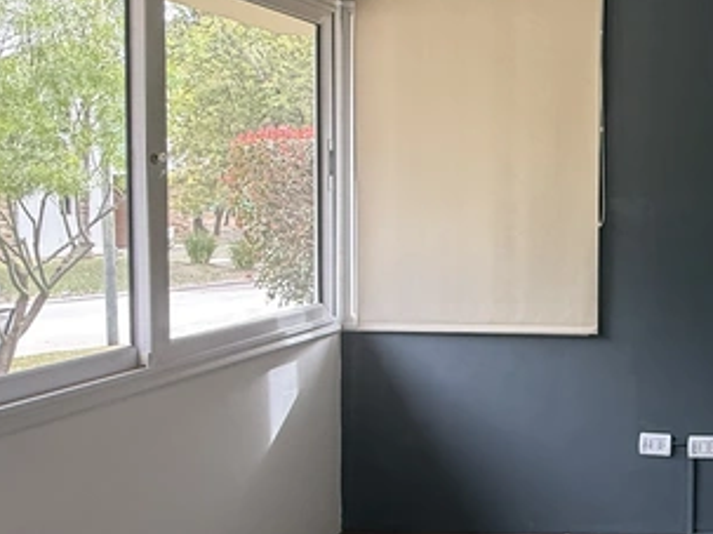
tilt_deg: -3.1
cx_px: 798
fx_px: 762
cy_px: 219
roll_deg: +0.1
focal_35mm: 37
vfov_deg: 38.5
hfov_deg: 40.0
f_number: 2.2
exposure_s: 1/99
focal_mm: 2.22
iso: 125
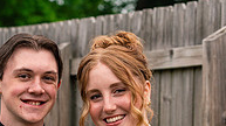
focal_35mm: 268
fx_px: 1604
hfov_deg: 8.1
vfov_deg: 4.5
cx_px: 118
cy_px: 214
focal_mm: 85
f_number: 5
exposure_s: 1/800
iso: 400
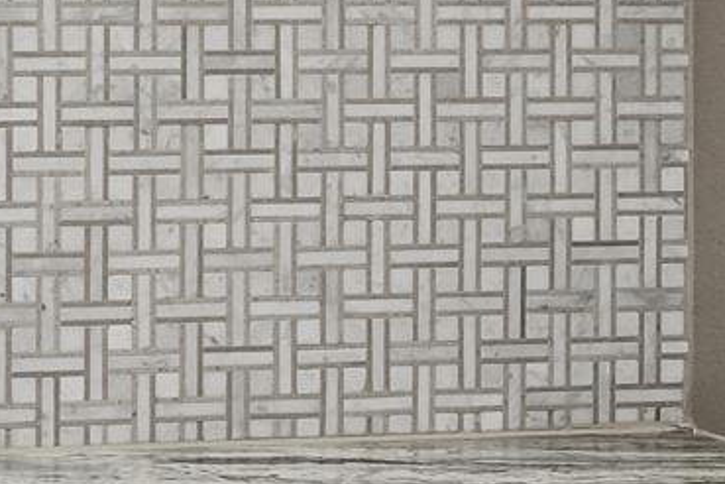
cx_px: -208
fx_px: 2457
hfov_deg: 16.0
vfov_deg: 11.1
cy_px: 23
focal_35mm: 122
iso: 800
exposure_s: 1/10
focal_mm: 18
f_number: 8
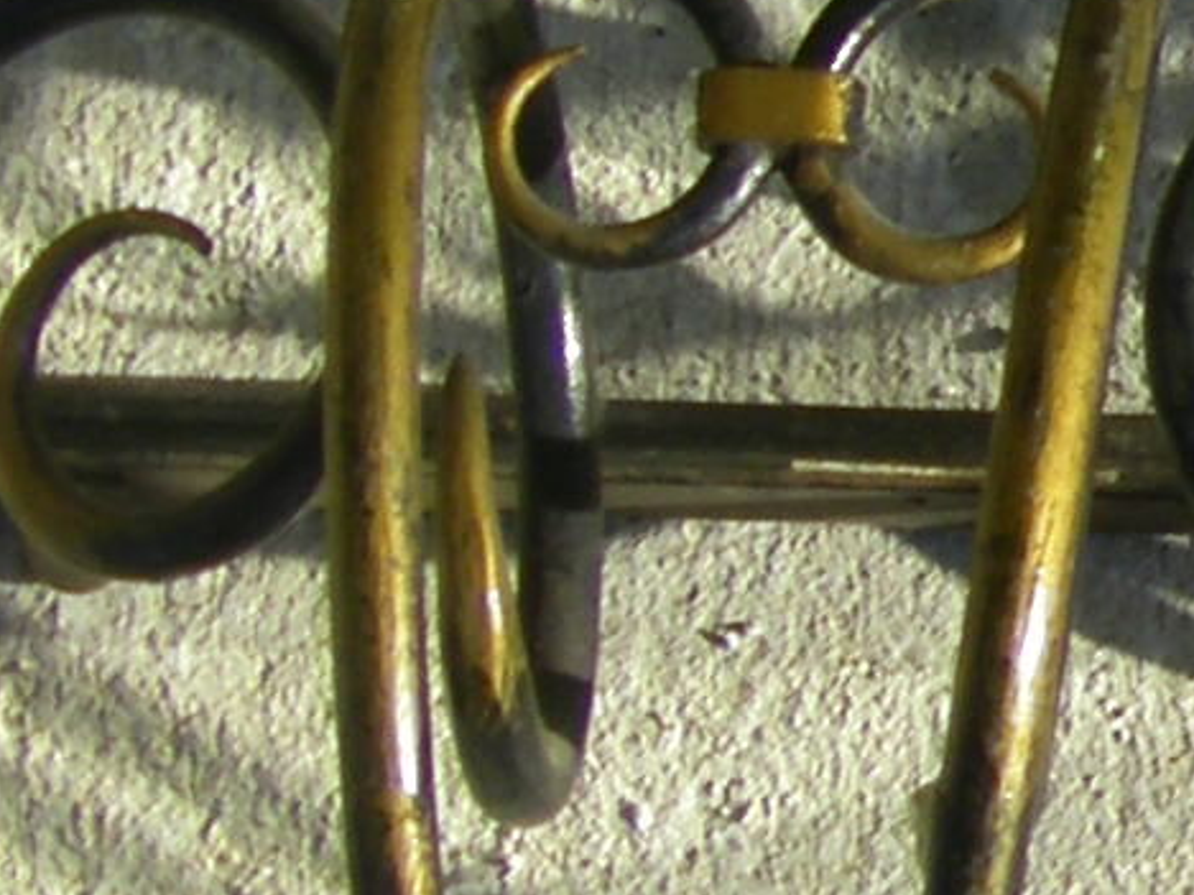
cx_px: 2666
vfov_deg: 5.6
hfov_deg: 7.1
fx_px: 9141
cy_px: 370
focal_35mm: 265
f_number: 7
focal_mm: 6.3
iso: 64
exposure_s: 1/160
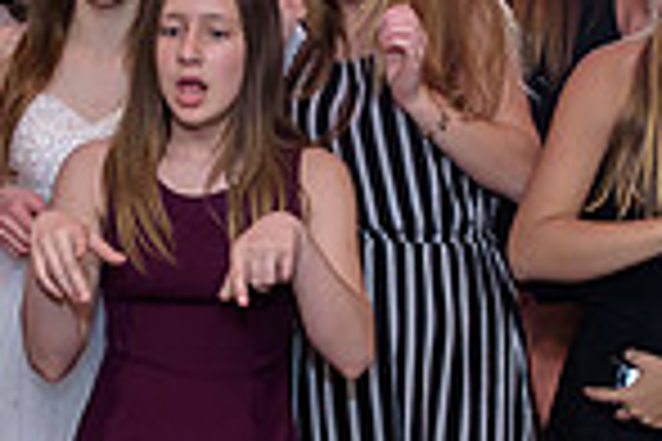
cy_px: 245
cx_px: 329
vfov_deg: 14.4
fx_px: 1747
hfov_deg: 21.5
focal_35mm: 95
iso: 1600
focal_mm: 24
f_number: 3.2
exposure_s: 1/125
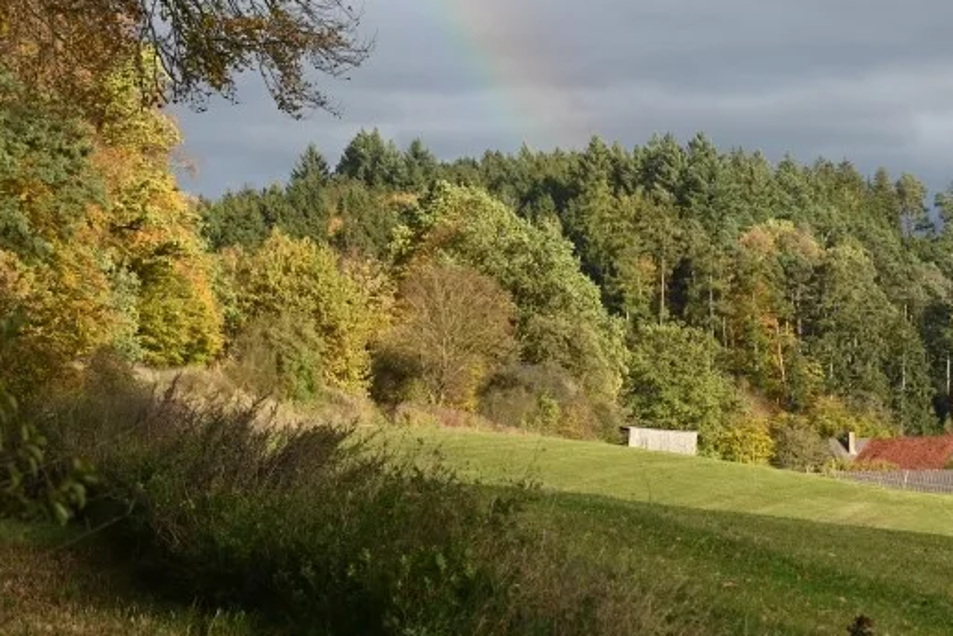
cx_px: 417
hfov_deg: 14.0
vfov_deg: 9.3
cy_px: 26
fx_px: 3892
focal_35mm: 147
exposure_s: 1/320
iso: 100
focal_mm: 70
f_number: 6.3
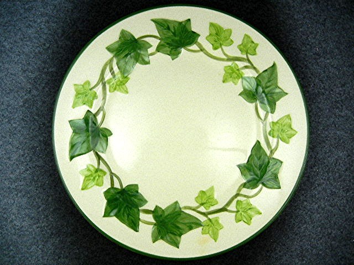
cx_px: 177
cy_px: 132
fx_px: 307
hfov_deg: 60.0
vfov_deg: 46.8
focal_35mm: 30
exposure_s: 1/61.3
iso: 400
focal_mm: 5.4
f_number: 3.5
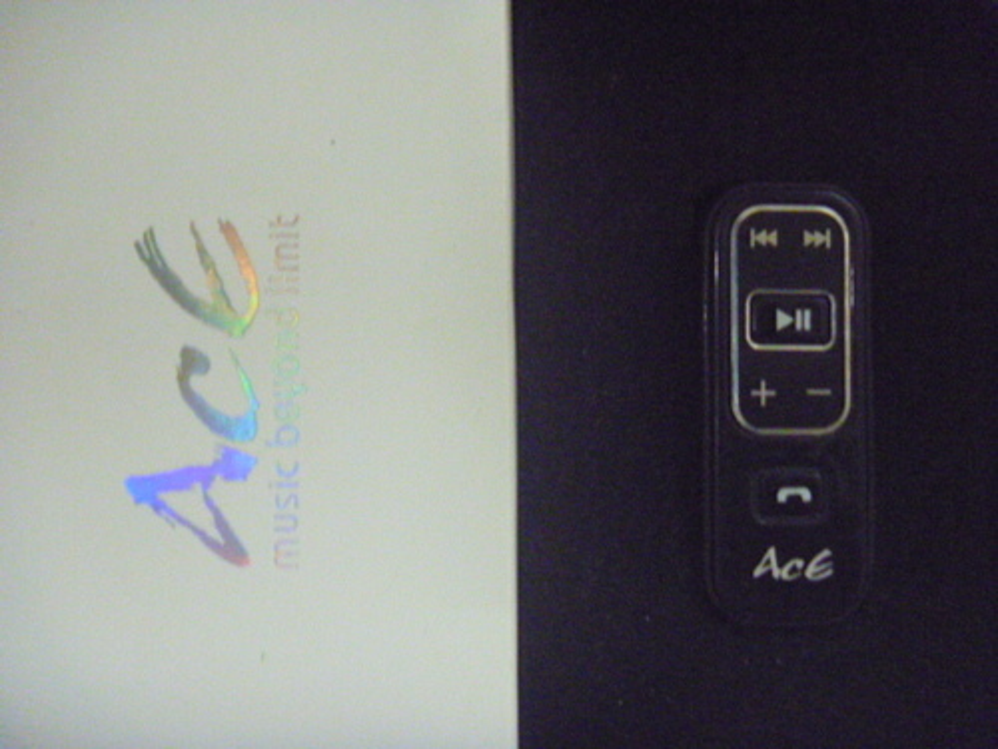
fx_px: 1442
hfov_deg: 38.2
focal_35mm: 50
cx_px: 499
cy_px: 374
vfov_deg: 29.1
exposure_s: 1/40
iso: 1600
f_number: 3.8
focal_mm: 8.9
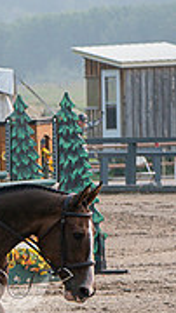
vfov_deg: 4.2
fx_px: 4314
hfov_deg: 2.3
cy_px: 335
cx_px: -326
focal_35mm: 519
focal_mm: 154
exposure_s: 1/1000
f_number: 5.6
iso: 500
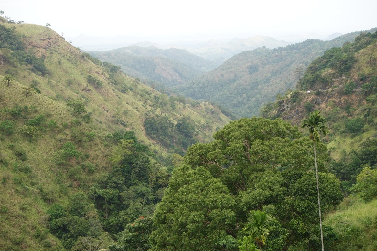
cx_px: 188
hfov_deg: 32.4
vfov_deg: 21.9
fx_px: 649
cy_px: 126
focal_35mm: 62
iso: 125
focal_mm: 22.57
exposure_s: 1/160
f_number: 5.6
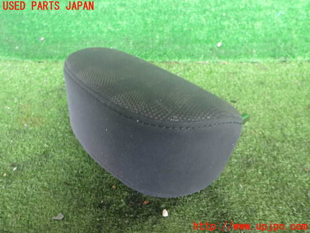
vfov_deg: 46.8
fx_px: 269
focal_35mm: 30
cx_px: 155
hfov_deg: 60.0
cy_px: 116
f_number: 2.3
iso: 250
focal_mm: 5.4
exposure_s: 1/30
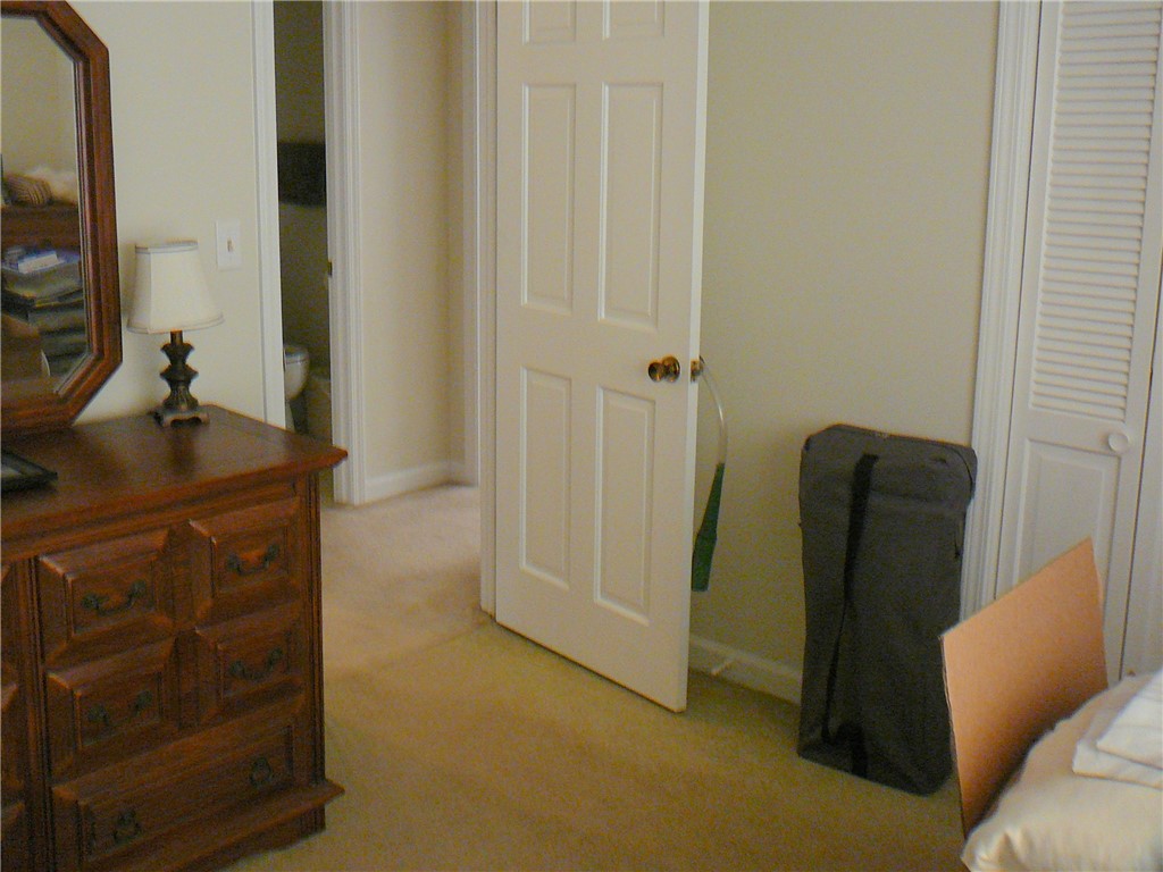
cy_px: 436
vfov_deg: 40.7
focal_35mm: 35
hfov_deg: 52.6
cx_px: 582
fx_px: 1176
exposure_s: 1/8
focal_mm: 5.2
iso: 200
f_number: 2.8
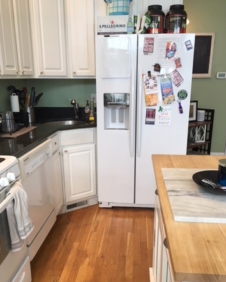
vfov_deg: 55.5
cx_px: 114
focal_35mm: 32
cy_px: 157
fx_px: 267
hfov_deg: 45.8
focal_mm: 4.15
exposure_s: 1/30
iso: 50
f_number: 2.2
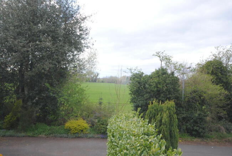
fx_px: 194
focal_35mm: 30
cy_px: 78
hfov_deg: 61.8
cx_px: 116
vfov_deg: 43.8
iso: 160
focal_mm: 20
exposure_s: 1/125
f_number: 5.6
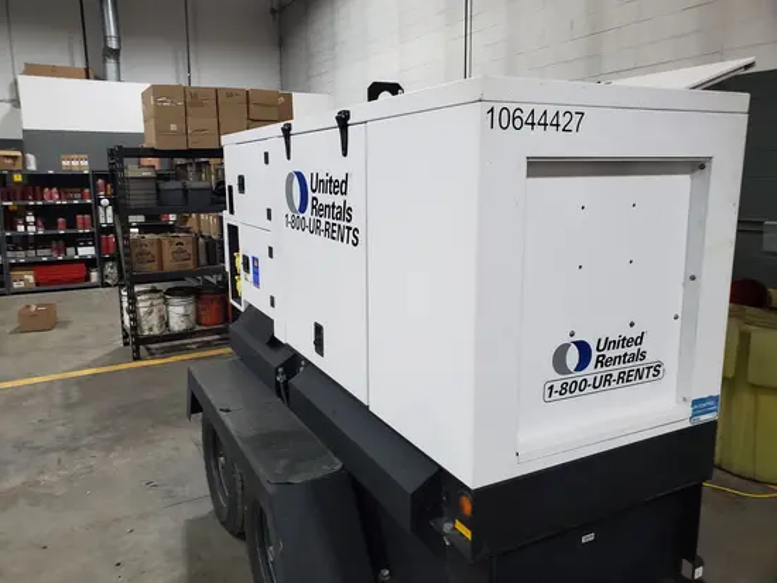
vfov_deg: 53.1
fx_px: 584
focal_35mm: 26
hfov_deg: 67.3
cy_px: 292
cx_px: 388
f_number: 2.4
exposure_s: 1/60
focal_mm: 4.3
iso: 250
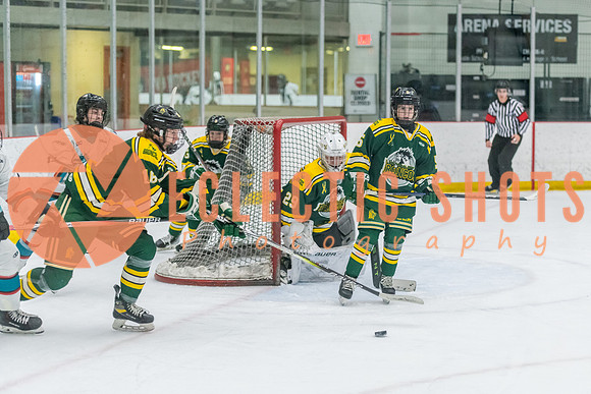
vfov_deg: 13.4
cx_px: 350
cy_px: 197
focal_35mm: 102
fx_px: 1673
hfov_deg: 20.0
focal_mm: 86
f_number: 2.8
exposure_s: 1/800
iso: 4000
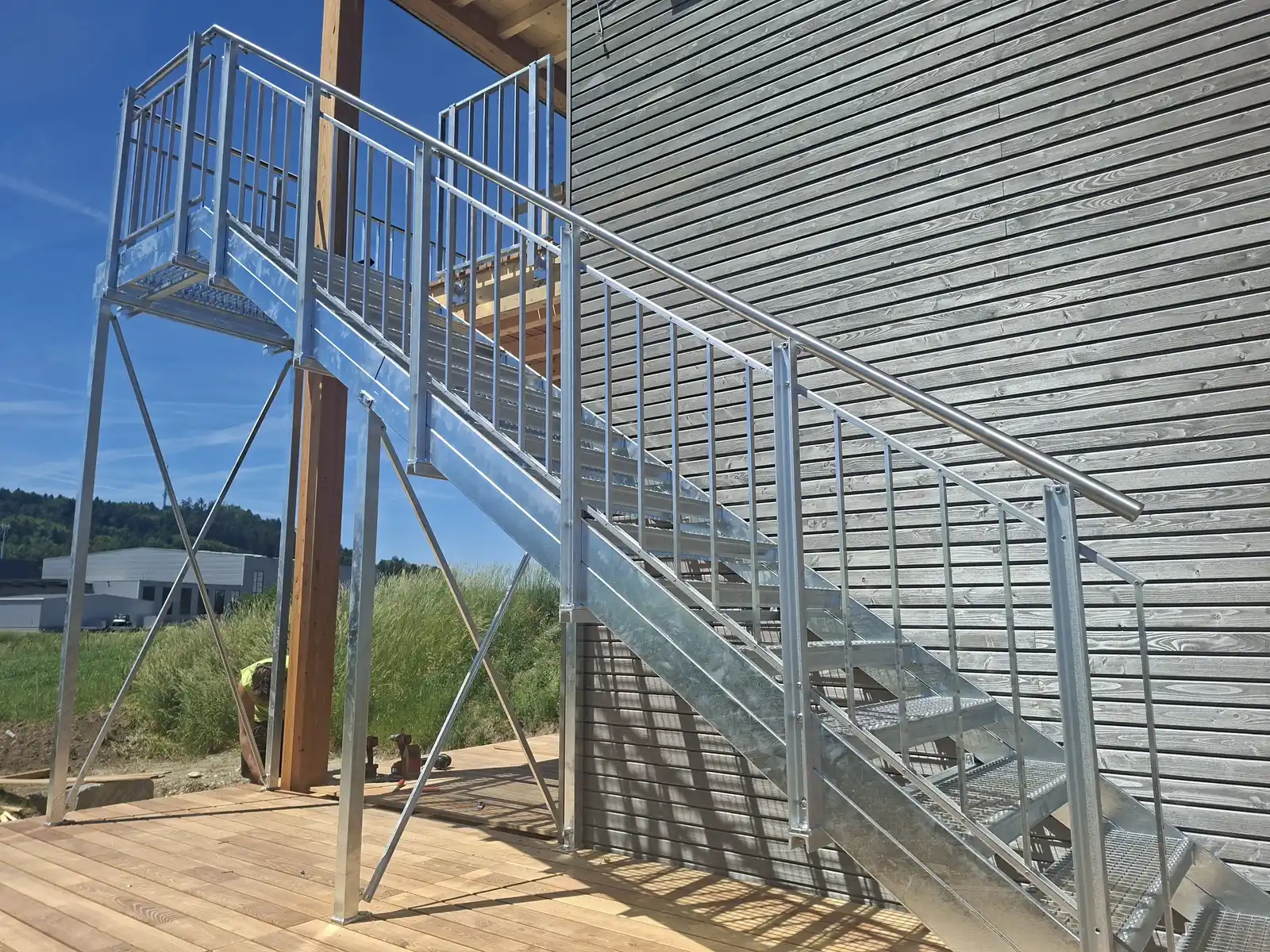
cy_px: 476
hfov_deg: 73.9
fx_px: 844
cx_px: 635
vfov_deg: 58.9
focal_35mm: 23
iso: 50
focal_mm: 5.54
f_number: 1.8
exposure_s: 1/1605
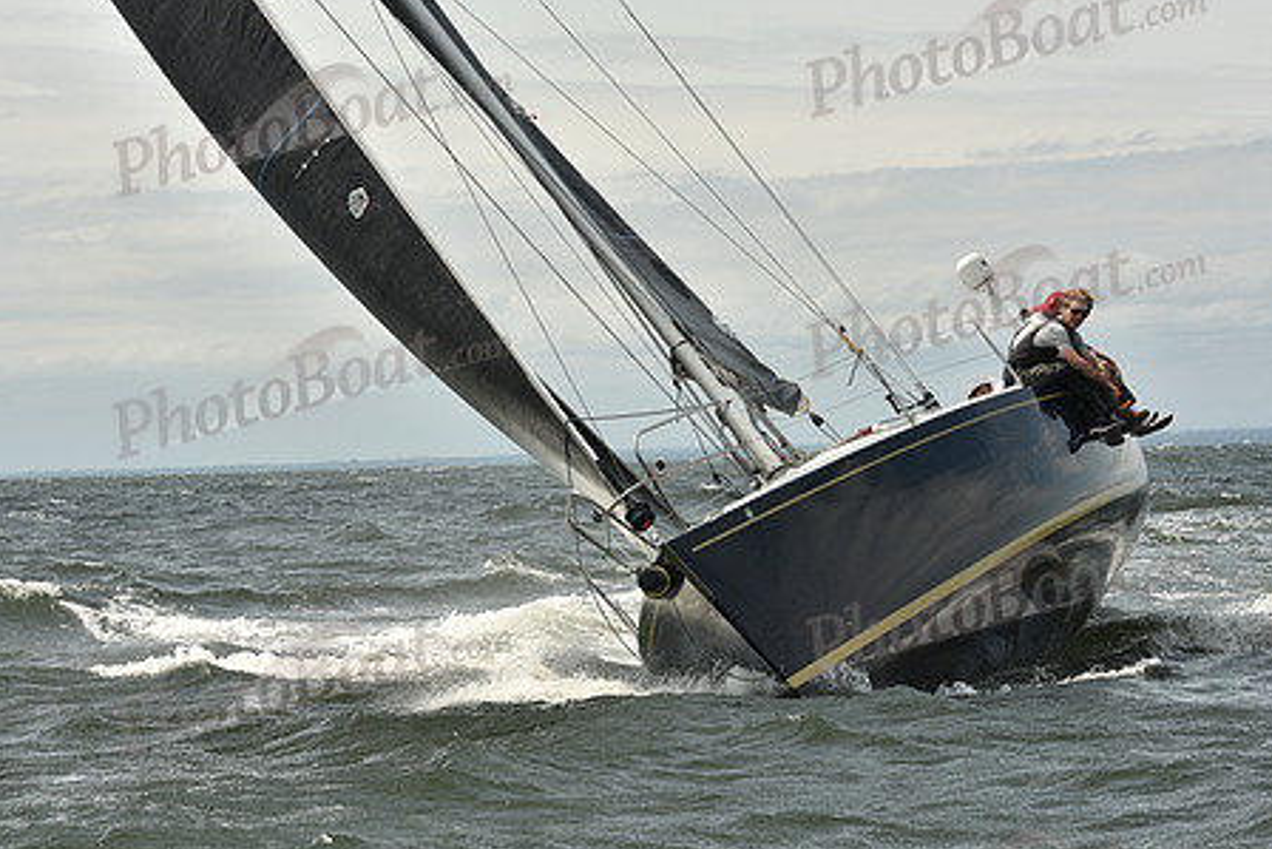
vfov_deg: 10.8
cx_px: 662
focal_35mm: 127
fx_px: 4489
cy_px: 493
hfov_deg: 16.1
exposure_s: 1/800
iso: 250
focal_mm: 98
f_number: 9
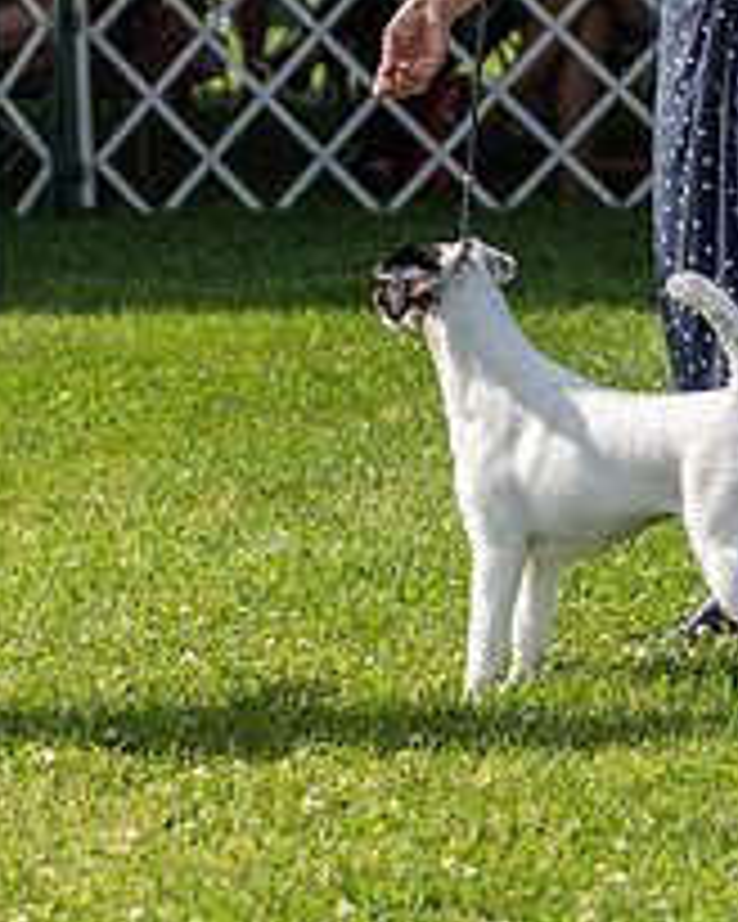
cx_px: 576
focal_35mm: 293
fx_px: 8000
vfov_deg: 6.6
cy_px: 22
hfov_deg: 5.3
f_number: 4
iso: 500
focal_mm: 85
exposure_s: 1/2000
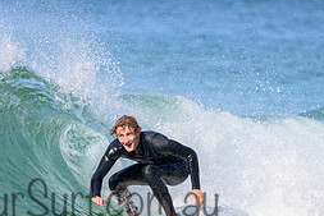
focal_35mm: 1397
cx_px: 83
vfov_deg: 1.0
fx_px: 12580
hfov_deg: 1.5
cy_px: 187
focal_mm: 610
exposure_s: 1/2000
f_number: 11
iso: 1250
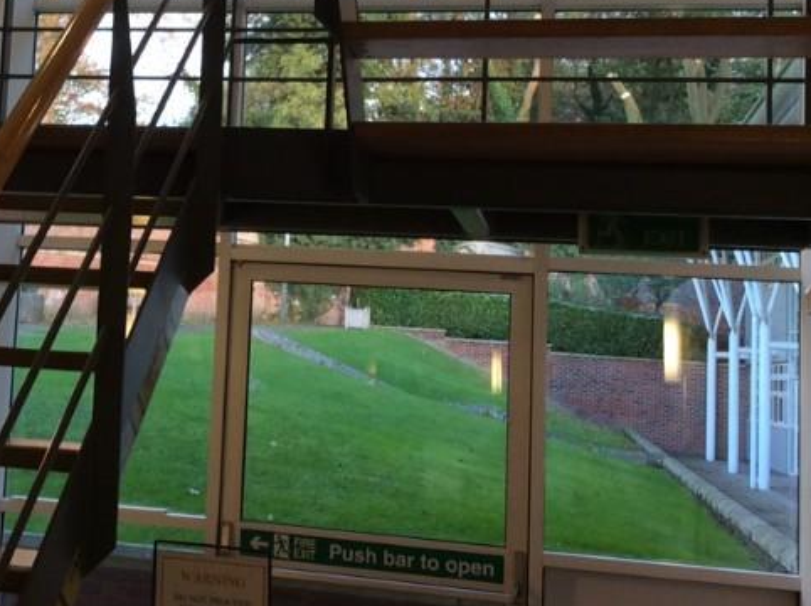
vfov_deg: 21.4
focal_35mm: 68
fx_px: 1591
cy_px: 161
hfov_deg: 27.6
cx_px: 86
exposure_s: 1/24
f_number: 2.4
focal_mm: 3.3
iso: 32
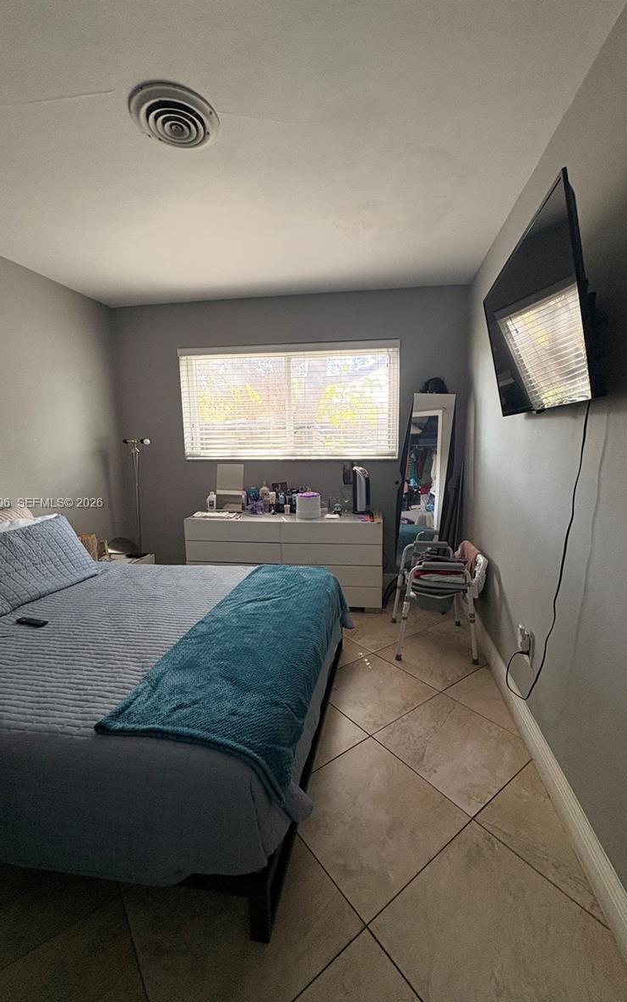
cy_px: 504
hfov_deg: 74.8
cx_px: 327
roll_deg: -0.4
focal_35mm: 15
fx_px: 410
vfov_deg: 101.5
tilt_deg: -8.2
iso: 200
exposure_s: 1/68
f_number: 2.2
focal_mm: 2.22
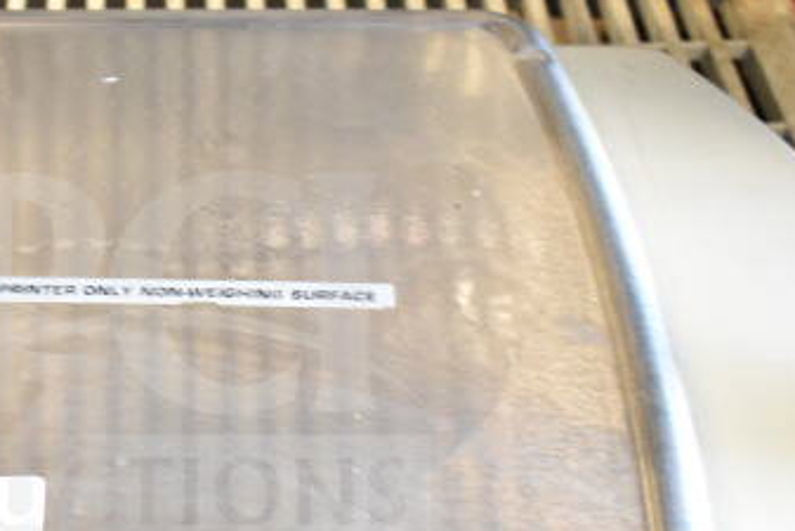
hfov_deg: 29.1
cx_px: 165
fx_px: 1500
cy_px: 360
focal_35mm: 68
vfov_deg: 20.0
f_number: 4
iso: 2000
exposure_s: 1/40
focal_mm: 25
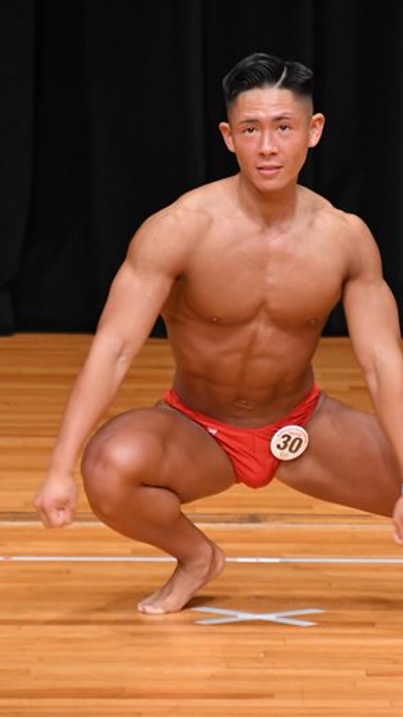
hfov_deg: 1.7
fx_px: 13511
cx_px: 333
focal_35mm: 711
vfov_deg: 3.0
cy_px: 358
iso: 3200
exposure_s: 1/400
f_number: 5.6
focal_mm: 300
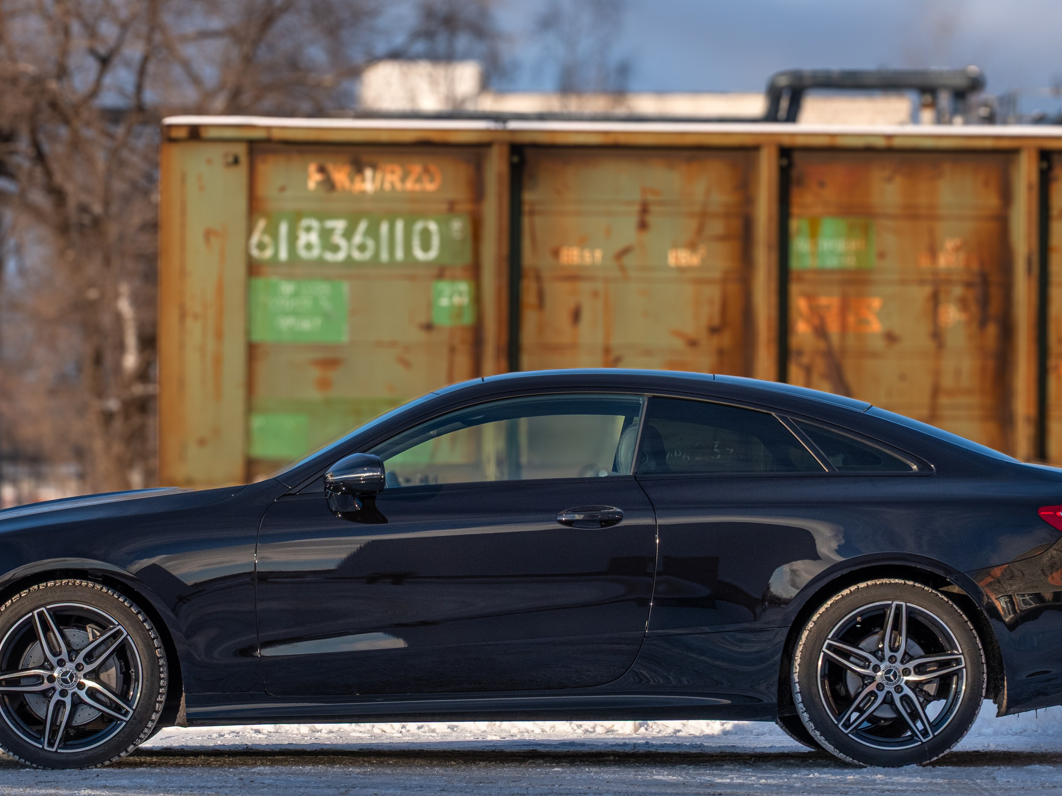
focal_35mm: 144
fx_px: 4418
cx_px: 502
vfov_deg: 10.3
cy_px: 397
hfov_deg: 13.7
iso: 320
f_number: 6.4
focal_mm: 75.4
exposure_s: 1/500
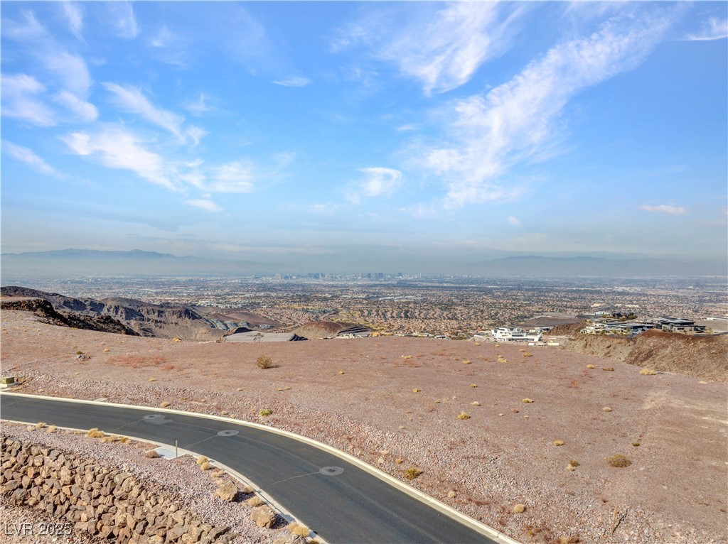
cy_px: 272
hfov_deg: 71.6
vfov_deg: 56.7
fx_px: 504
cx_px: 364
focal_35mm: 24
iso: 100
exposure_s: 1/25
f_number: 5.6
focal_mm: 12.3
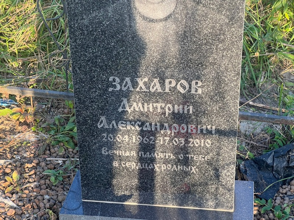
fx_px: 654
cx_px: 147
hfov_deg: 25.3
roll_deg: -2.0
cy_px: 110
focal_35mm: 77
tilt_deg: -33.4
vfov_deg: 19.1
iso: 40
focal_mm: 9
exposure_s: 1/99
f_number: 2.8
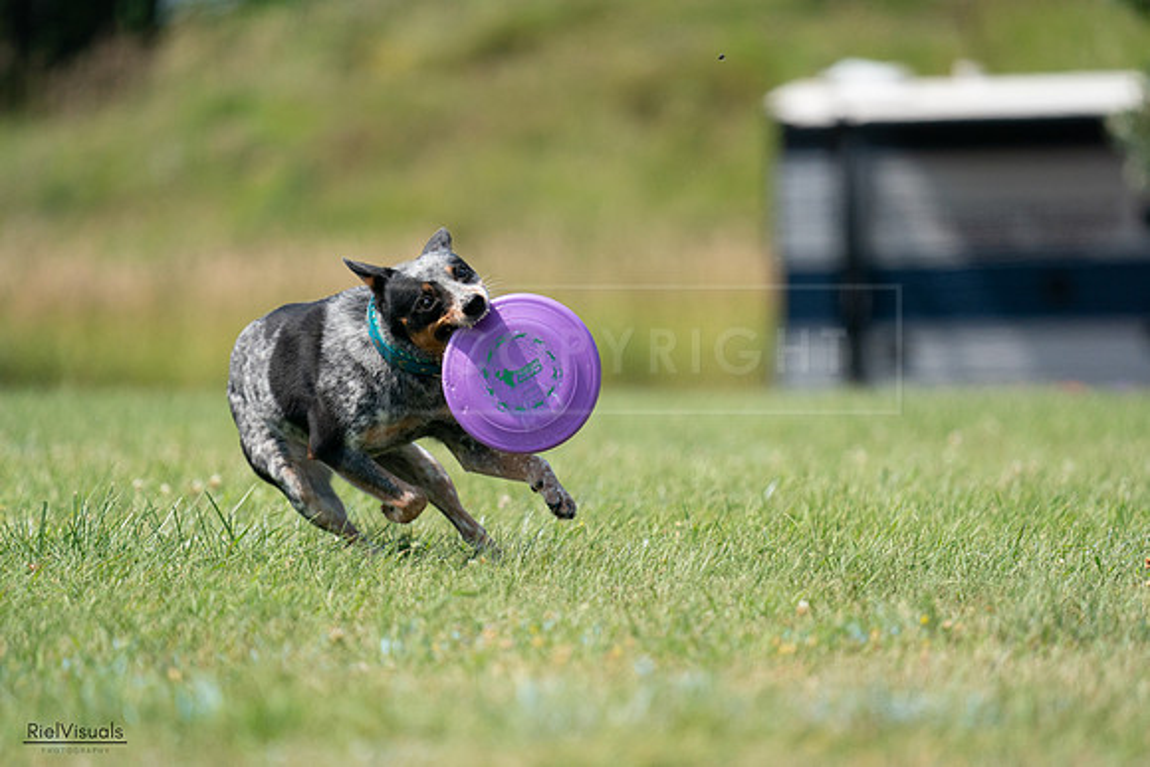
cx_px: 575
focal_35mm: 512
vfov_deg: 2.7
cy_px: 384
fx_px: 16359
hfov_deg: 4.0
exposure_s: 1/4000
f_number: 6.3
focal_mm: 512
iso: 1250
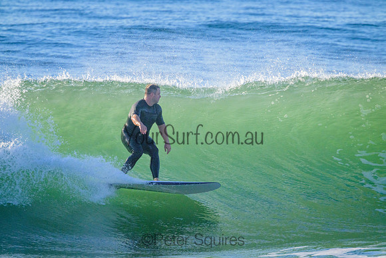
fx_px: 8579
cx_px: 193
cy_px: 129
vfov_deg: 1.7
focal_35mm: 800
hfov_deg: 2.6
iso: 1600
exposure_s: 1/2000
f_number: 11
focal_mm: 800
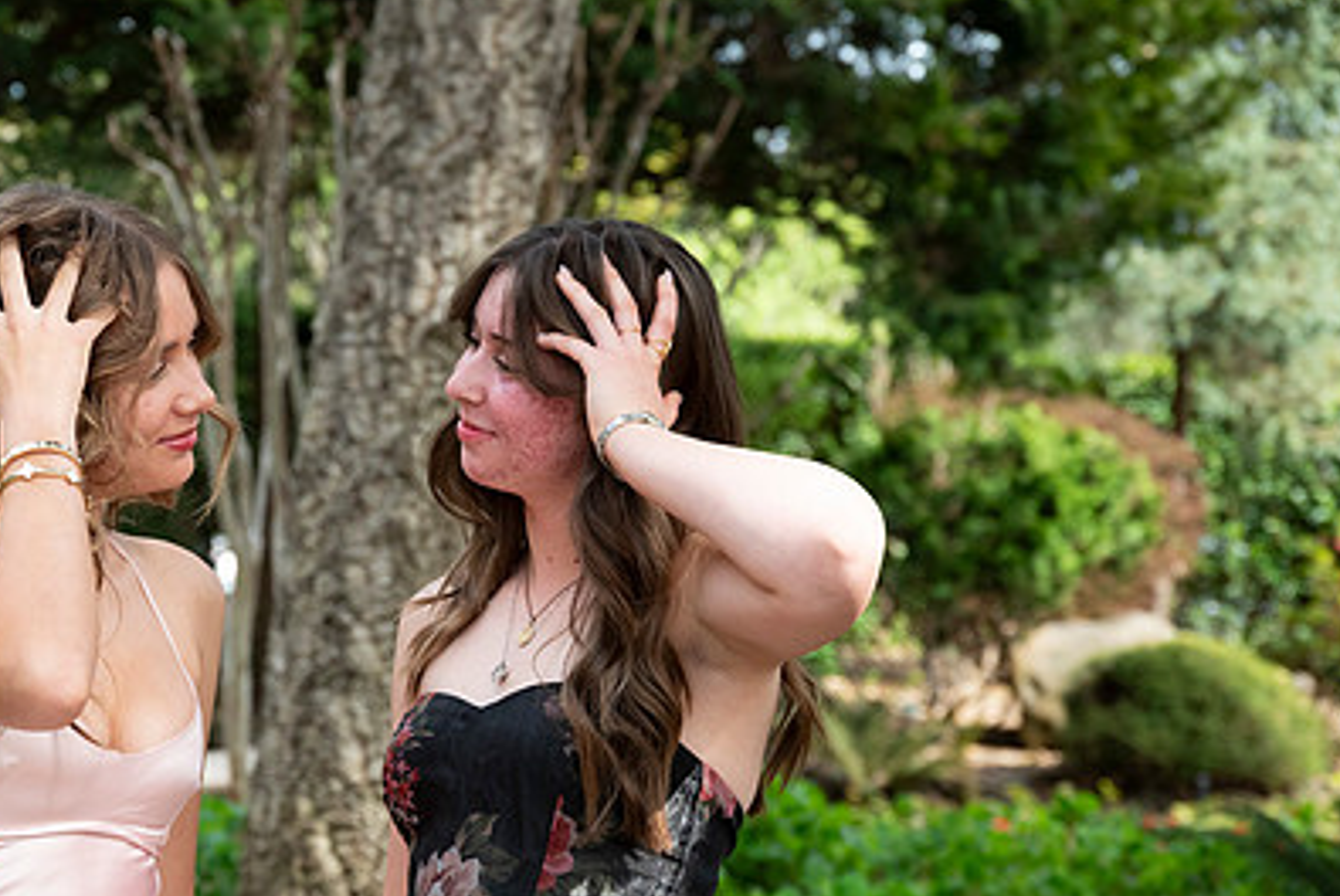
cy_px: 609
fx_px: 5140
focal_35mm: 138
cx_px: 390
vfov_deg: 9.9
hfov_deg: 14.8
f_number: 7.1
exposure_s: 1/800
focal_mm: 94
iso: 1250
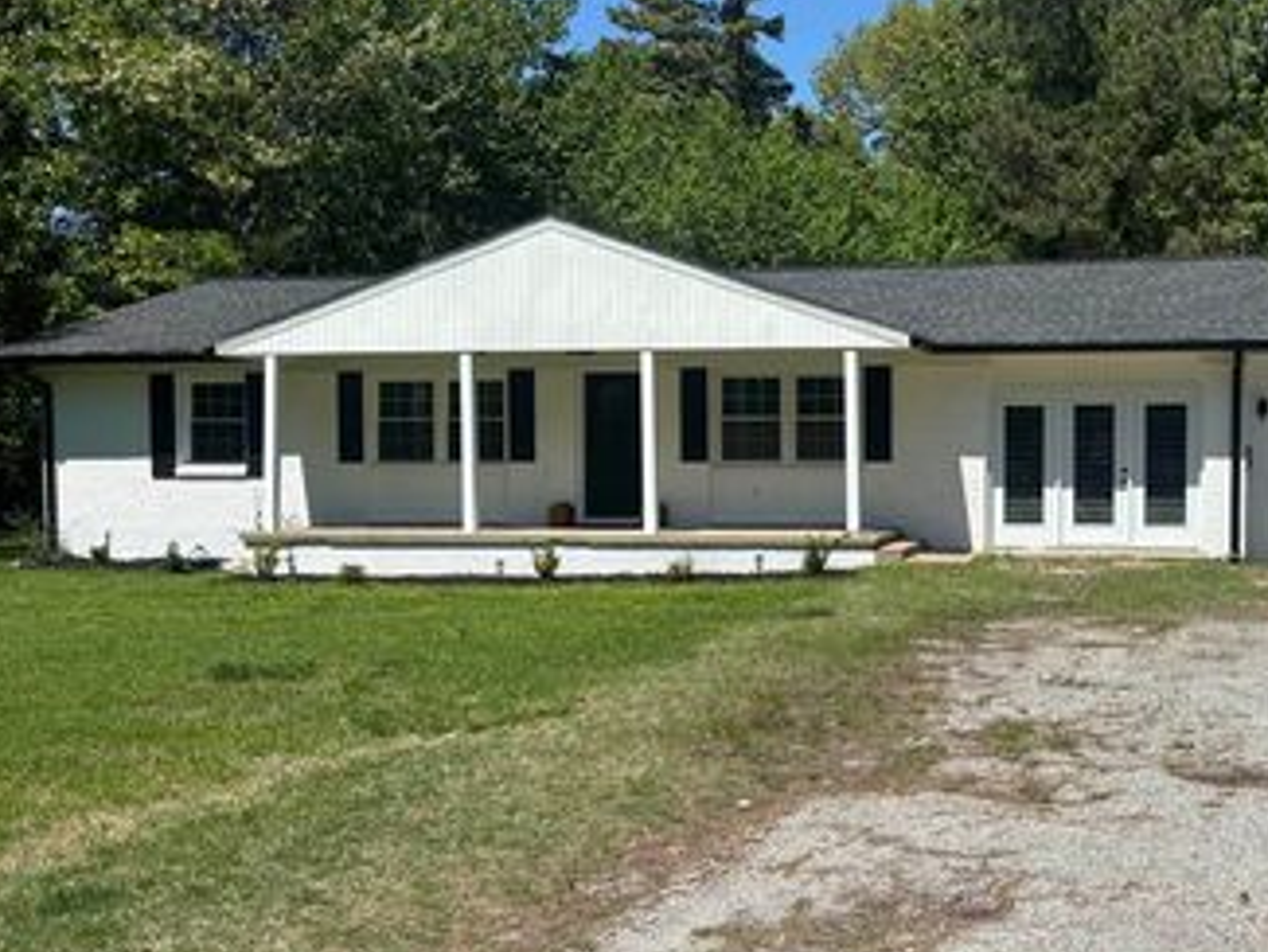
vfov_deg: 36.0
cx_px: 948
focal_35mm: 40
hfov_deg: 45.2
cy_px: 490
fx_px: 1466
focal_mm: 5.96
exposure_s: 1/4255
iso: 50
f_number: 1.6
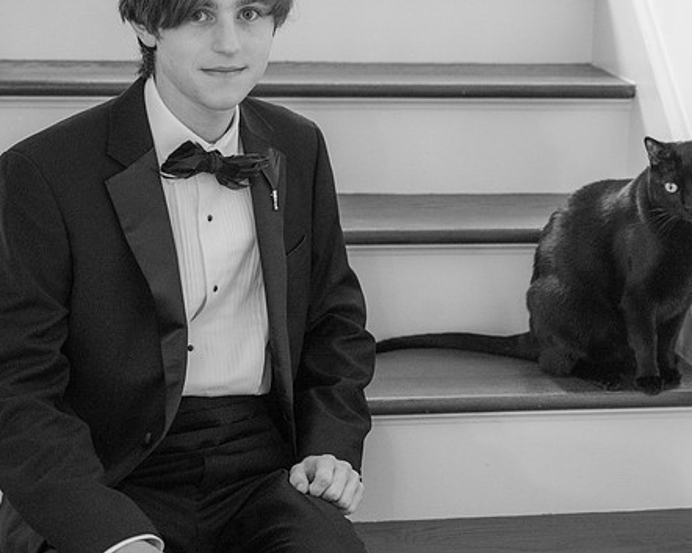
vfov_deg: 17.8
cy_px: 251
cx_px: 440
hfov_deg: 22.2
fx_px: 1760
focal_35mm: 86
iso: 6400
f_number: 4
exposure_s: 1/160
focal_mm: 57
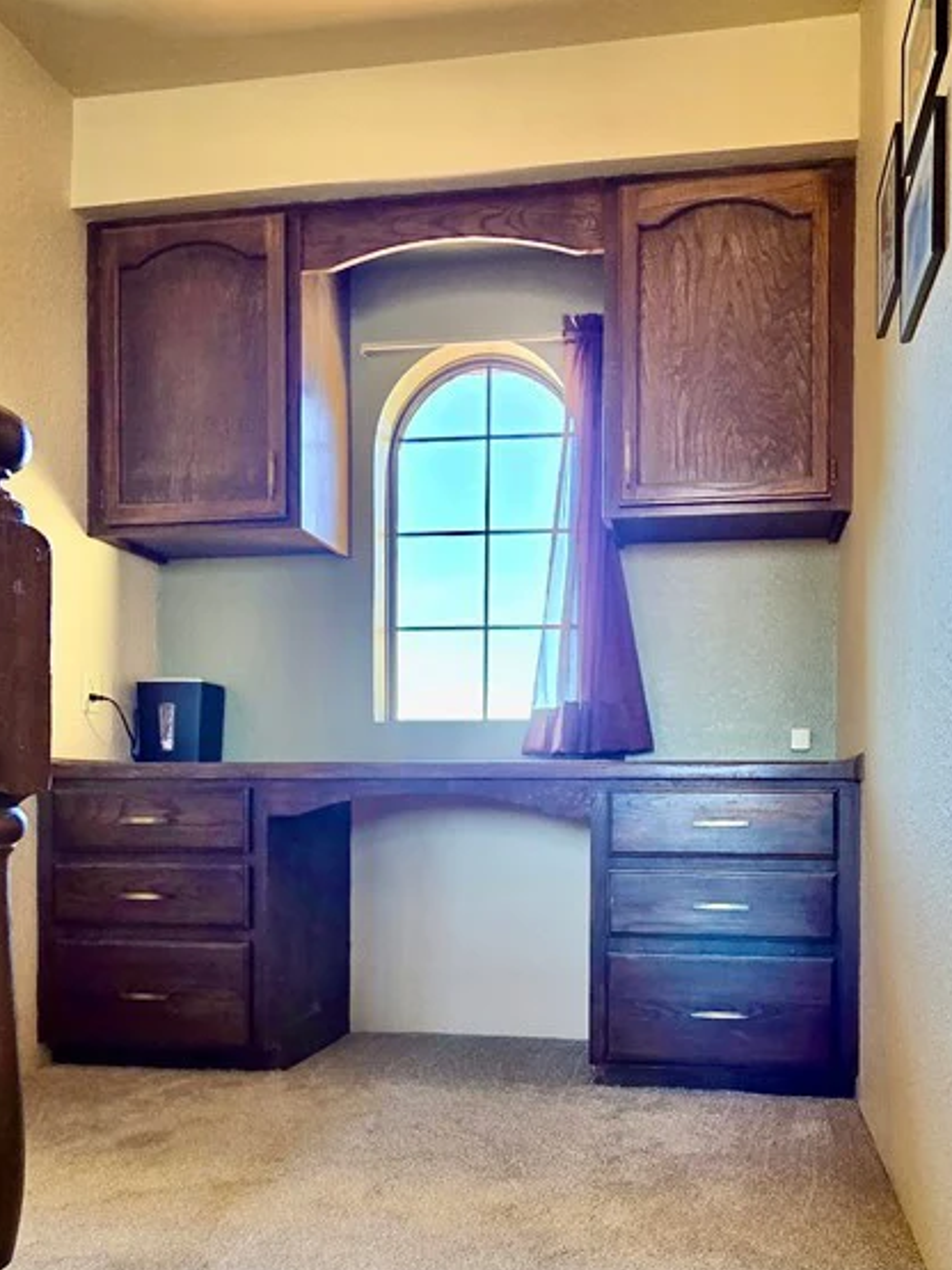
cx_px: 602
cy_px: 801
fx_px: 880
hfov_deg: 56.0
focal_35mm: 24
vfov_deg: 70.3
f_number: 2.2
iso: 250
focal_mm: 2.2
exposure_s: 1/60
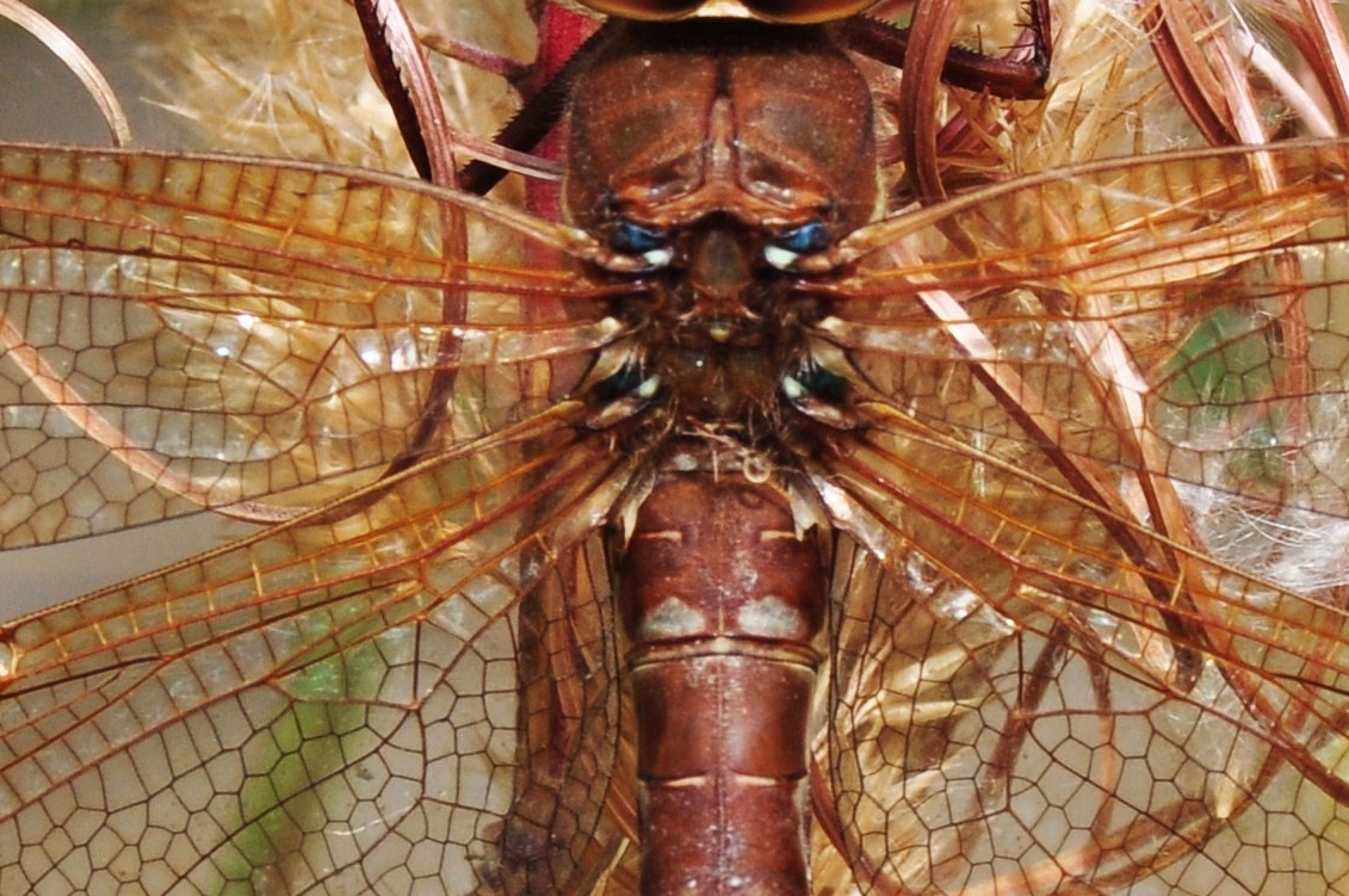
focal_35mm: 512
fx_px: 19161
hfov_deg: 4.0
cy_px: 805
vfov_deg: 2.7
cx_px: 693
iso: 200
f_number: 18
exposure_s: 1/160
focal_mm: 90
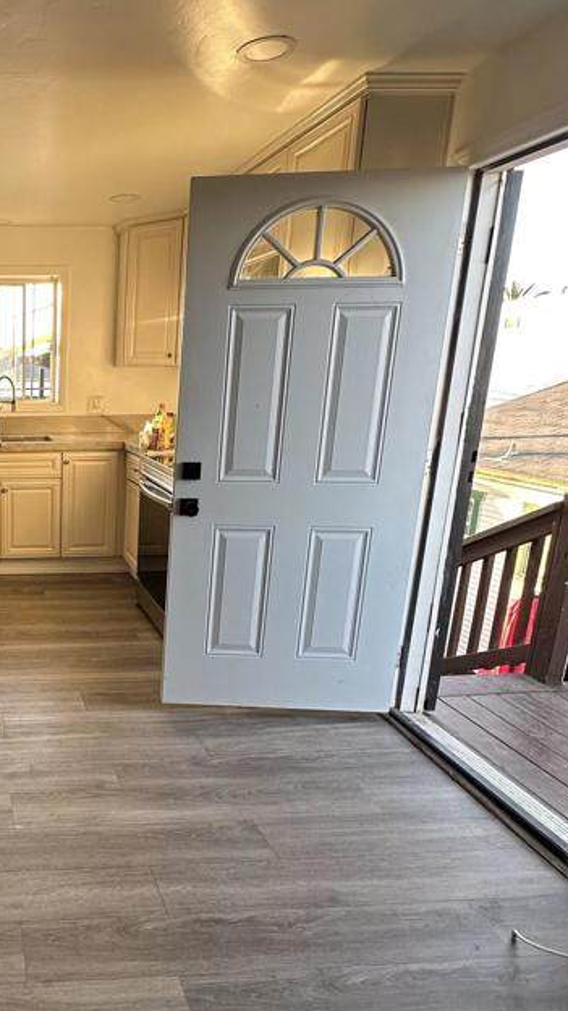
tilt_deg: -12.9
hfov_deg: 40.1
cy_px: 542
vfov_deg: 74.0
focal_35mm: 25
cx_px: -5
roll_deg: -0.8
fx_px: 670
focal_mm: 2.22
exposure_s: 1/99
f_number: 2.2
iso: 125
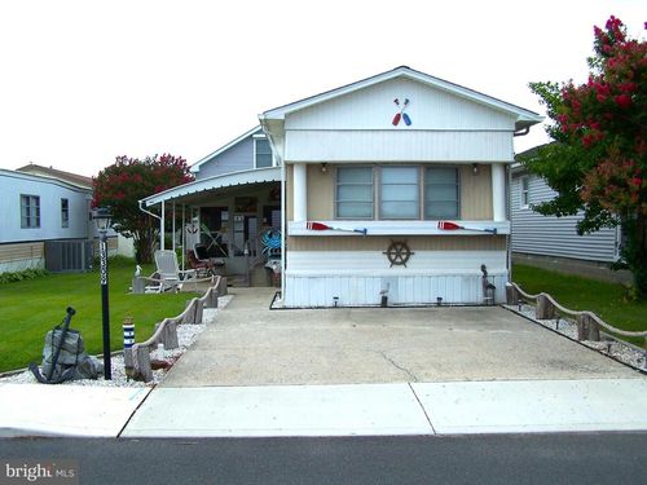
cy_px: 242
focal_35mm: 38
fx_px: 710
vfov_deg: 37.7
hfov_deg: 49.0
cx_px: 324
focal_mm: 6.3
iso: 80
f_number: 4
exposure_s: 1/1000
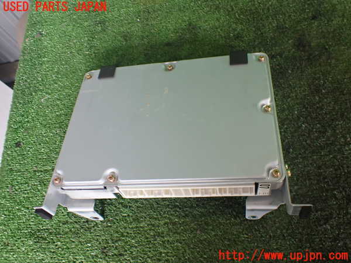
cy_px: 132
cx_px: 176
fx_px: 304
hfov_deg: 60.0
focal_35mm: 30
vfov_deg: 46.8
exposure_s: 1/125
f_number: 2.3
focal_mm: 5.4
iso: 320
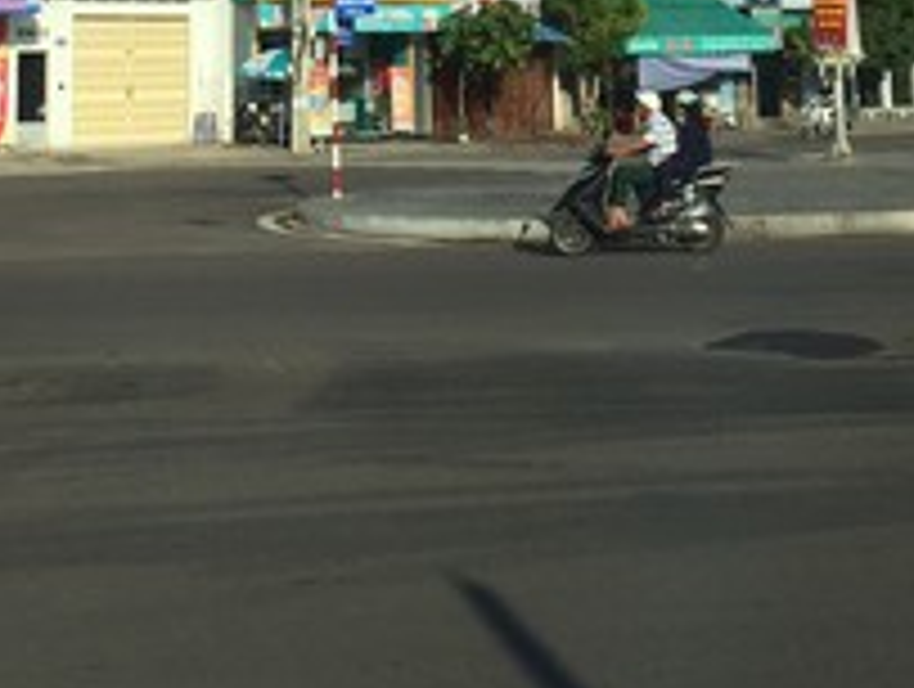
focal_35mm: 77
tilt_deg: +7.9
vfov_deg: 18.2
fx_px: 2037
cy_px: -155
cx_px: 486
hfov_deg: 25.3
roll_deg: +0.2
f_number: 2.2
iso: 32
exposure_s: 1/1099
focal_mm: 4.15
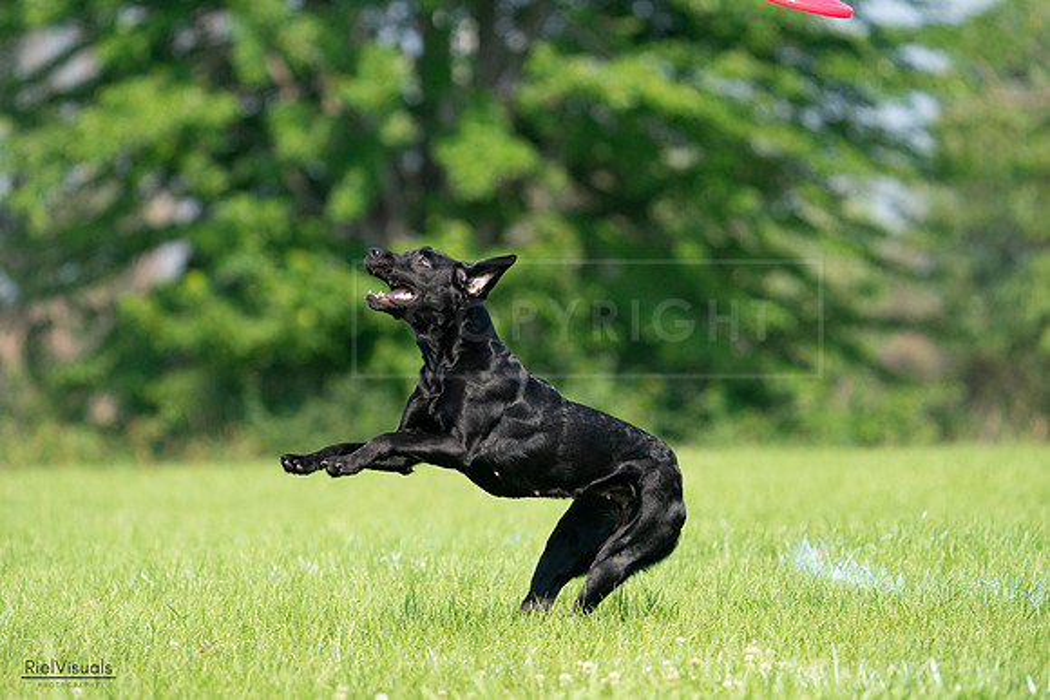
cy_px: 350
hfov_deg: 6.2
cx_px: 525
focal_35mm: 335
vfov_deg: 4.1
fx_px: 9773
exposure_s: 1/4000
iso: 2000
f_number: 6.3
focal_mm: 335
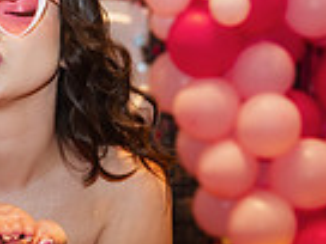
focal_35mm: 175
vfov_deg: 8.5
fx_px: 1648
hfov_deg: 11.1
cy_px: 125
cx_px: -46
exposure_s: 1/200
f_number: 2.8
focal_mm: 36
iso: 640
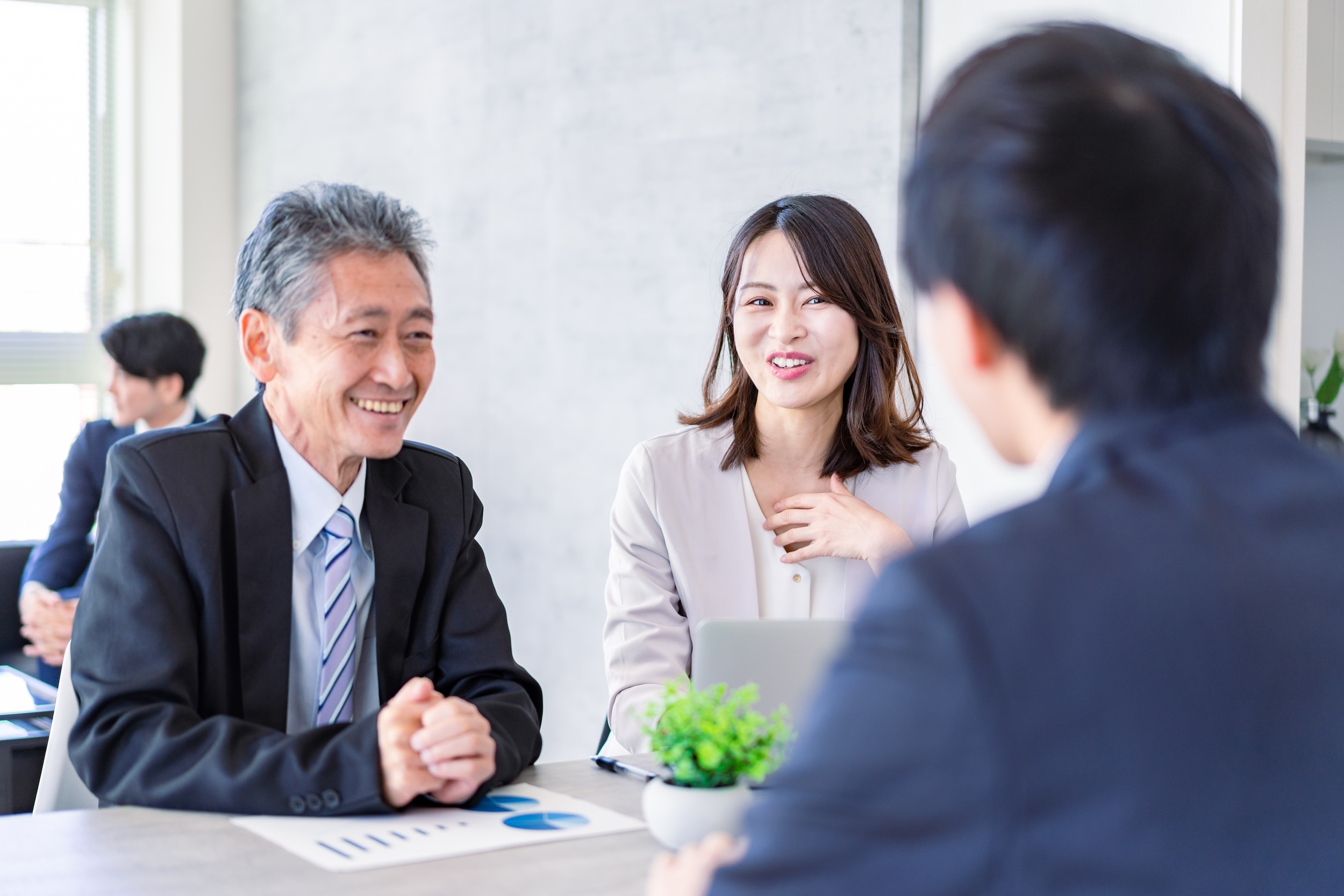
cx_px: 672
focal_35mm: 55
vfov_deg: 24.6
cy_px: 448
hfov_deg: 36.2
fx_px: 2053
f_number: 1.8
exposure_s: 1/250
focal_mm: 55
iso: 200
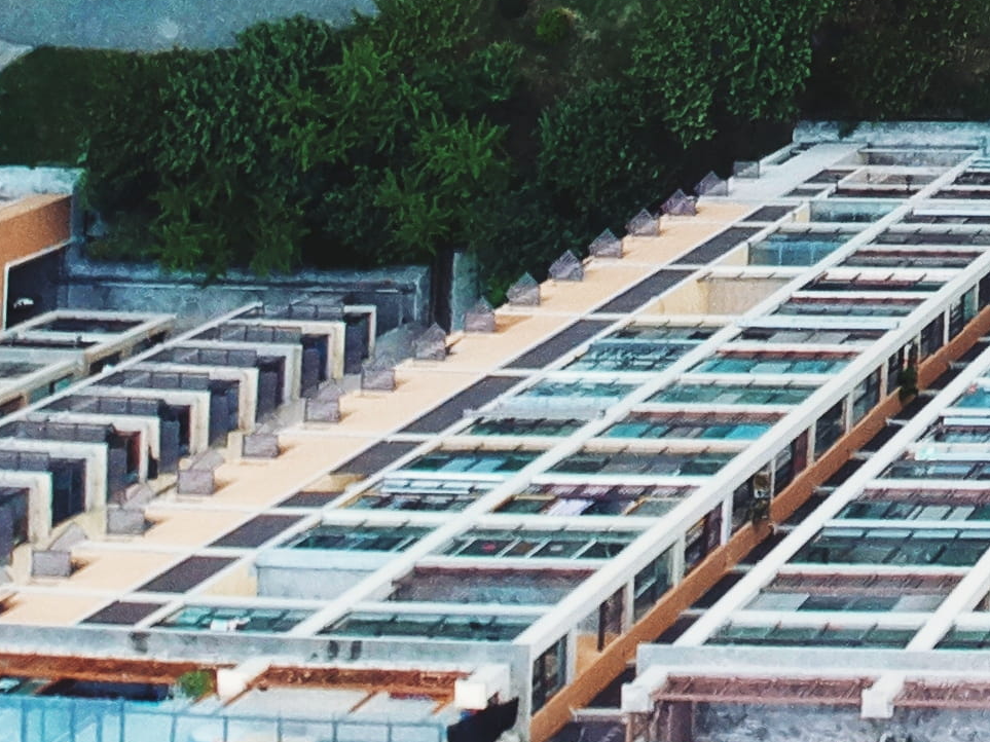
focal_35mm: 103
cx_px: 1851
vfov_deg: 12.8
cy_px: -665
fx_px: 2945
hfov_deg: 15.9
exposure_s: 1/15
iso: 252
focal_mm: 4.49
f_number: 2.6
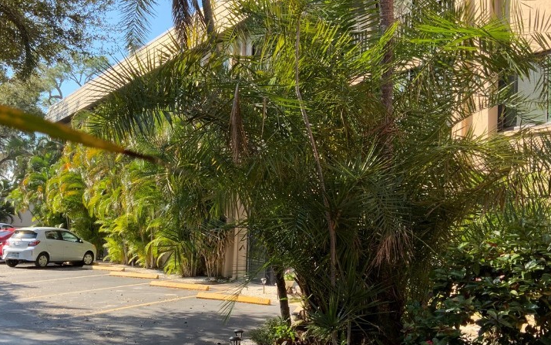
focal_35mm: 44
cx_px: 238
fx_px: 661
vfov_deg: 29.2
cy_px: 191
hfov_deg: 45.2
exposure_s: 1/391
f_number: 1.8
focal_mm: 3
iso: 16
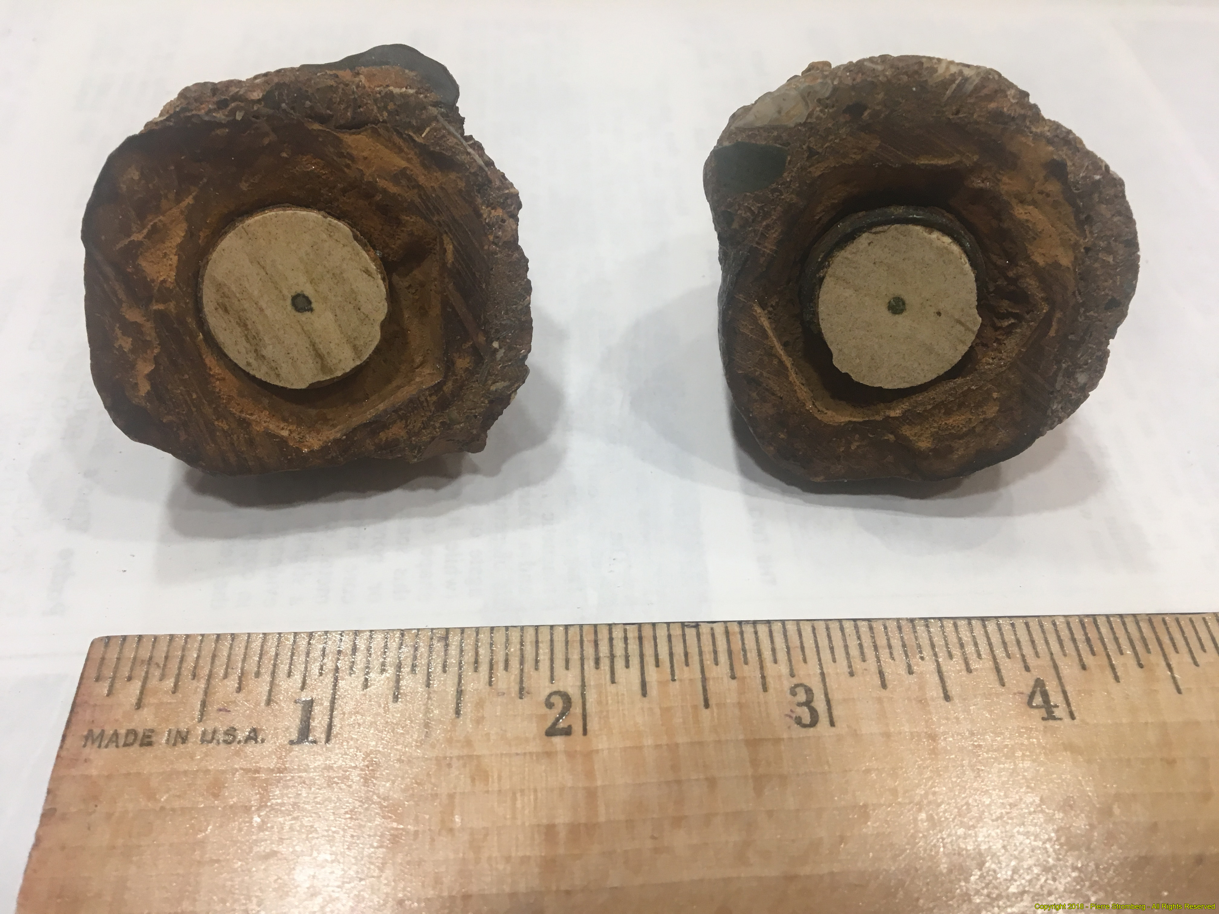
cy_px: 457
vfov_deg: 48.2
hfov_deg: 61.7
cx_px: 610
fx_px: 1021
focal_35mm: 29
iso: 32
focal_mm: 4.15
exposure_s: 1/30
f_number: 2.2
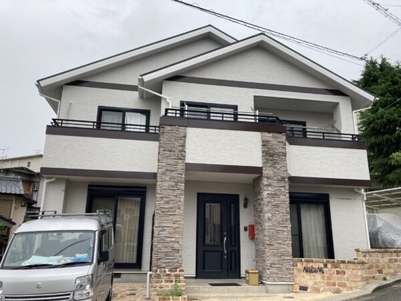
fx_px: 324
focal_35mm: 28
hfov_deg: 63.4
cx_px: 200
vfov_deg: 49.7
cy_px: 150
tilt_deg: +15.9
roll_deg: -1.3
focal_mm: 3.99
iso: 20
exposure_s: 1/395
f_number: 1.8
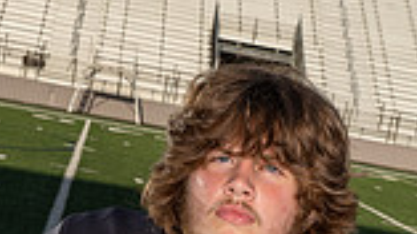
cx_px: 165
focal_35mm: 135
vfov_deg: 8.1
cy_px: 590
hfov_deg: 15.9
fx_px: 1491
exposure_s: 1/250
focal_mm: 45
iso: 160
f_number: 11
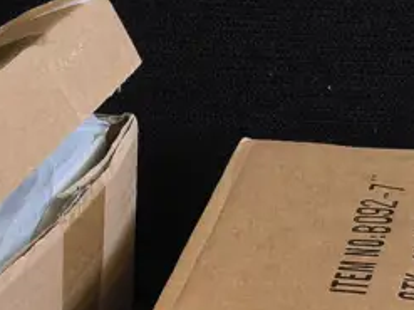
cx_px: 178
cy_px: 508
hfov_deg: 17.6
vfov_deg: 12.4
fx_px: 1339
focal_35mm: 112
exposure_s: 1/100
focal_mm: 2.87
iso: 40
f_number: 2
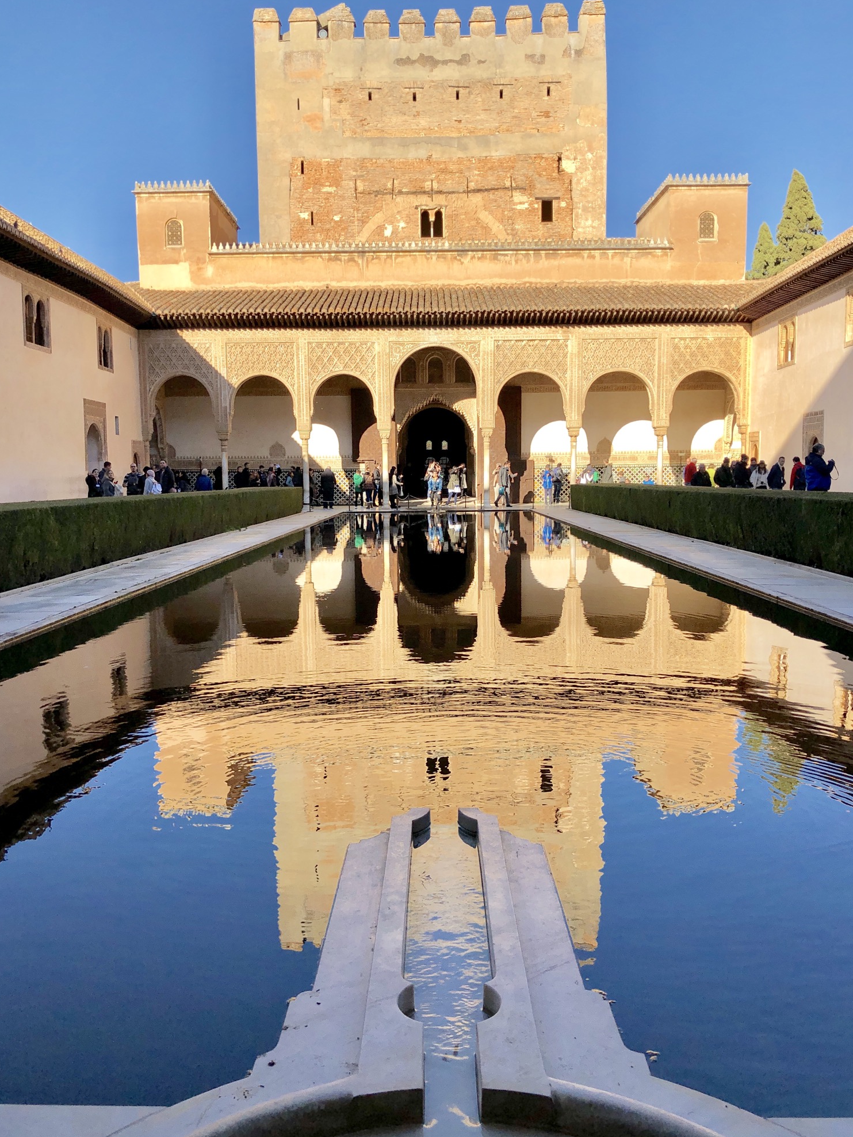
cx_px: 424
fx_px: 953
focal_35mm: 29
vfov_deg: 61.7
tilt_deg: -4.7
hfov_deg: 48.2
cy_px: 572
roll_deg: +0.1
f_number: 1.8
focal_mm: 4
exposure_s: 1/1473
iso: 20
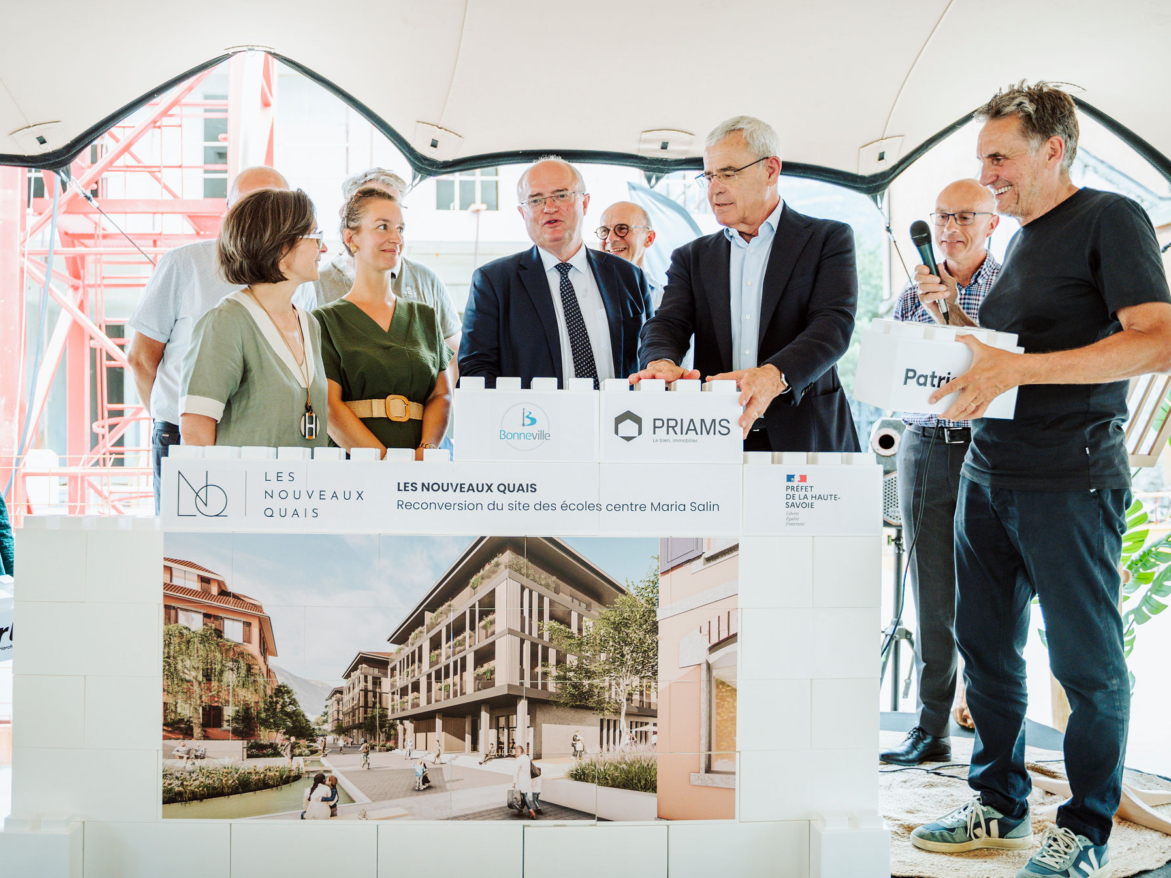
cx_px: 537
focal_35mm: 32
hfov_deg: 56.8
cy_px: 444
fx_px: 1082
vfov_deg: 44.1
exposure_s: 1/400
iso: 800
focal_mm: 28
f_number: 2.8
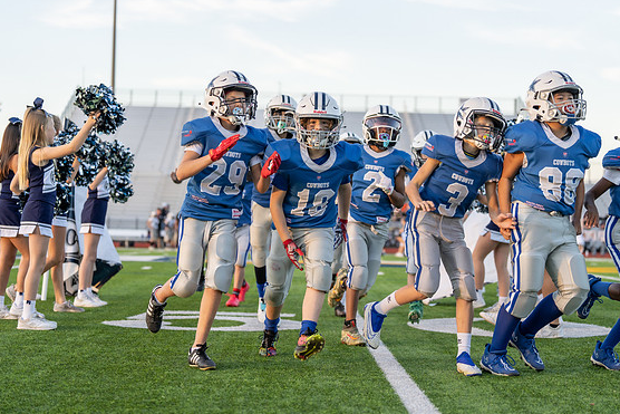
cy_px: 211
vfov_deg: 18.7
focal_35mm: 73
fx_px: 1257
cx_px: 311
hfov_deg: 27.7
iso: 640
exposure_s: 1/1250
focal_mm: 70
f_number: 2.8
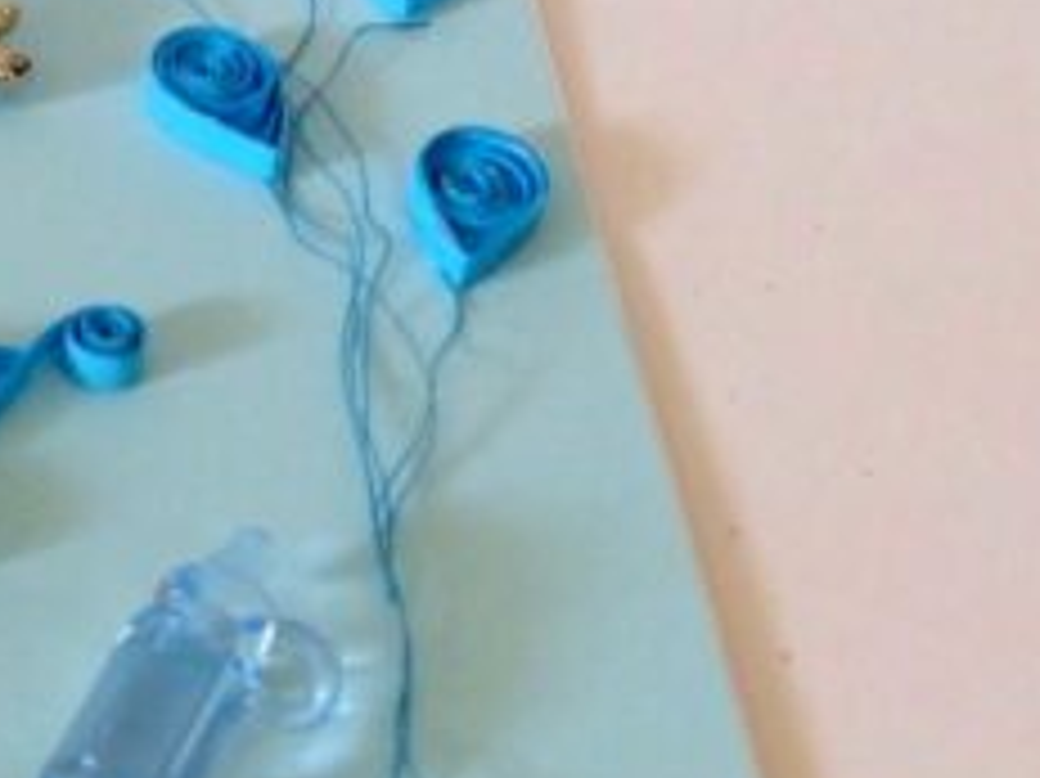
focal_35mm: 91
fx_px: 2733
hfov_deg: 20.3
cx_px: -189
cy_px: 337
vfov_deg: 16.2
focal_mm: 6.3
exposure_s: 1/50
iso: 400
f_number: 2.8
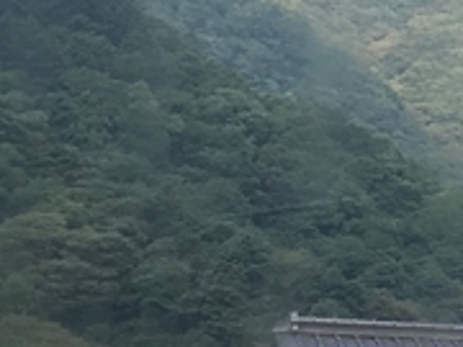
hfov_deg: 8.7
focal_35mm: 193
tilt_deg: +14.6
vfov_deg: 7.7
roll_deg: +1.4
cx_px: 1343
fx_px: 2581
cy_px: 72
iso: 25
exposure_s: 1/167
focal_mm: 4.15
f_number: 2.2
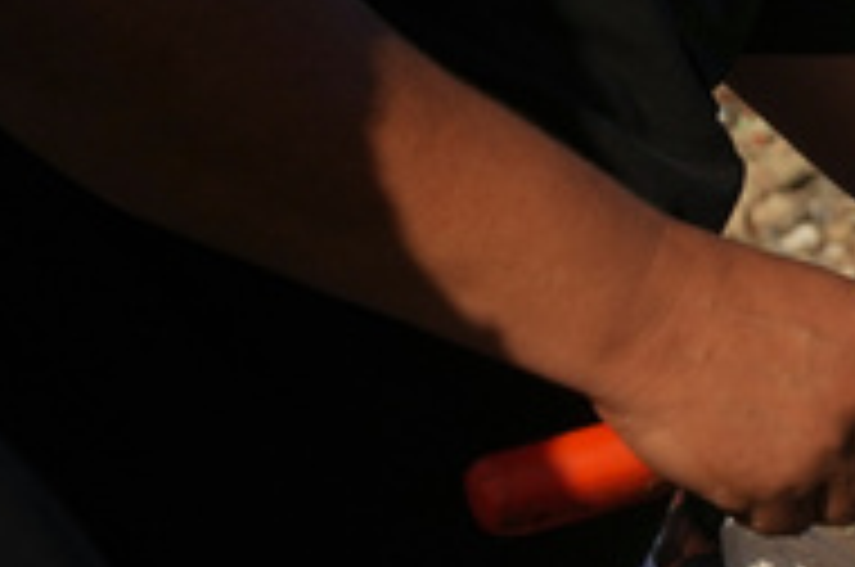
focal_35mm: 189
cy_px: 756
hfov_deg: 9.9
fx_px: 4481
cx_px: 1858
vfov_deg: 7.2
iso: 250
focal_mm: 35
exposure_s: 1/3200
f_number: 5.6
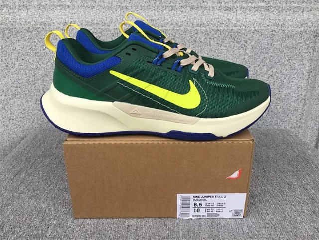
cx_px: 160
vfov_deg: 45.4
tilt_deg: -20.2
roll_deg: +0.0
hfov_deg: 58.4
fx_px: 286
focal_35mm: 31
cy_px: 120
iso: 25
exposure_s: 1/265
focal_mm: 3.3
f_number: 2.4
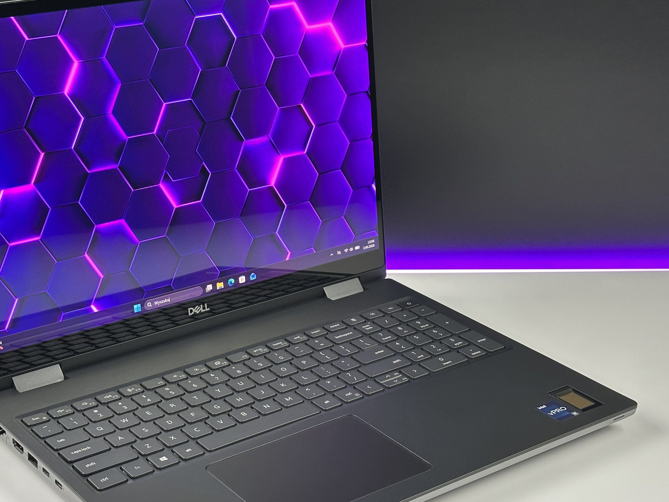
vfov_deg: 21.6
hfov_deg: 28.5
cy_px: 268
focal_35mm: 68
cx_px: 276
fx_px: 1314
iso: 80
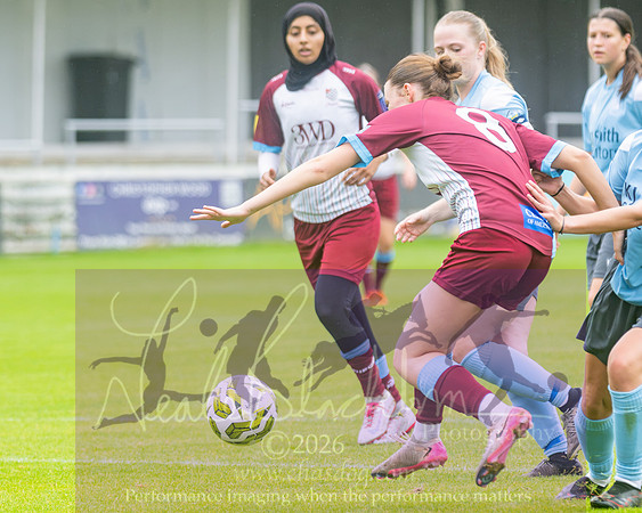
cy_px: 335
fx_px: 8143
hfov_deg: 4.5
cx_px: 99
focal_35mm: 429
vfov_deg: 3.6
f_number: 2.8
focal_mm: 180
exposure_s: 1/1600
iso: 640
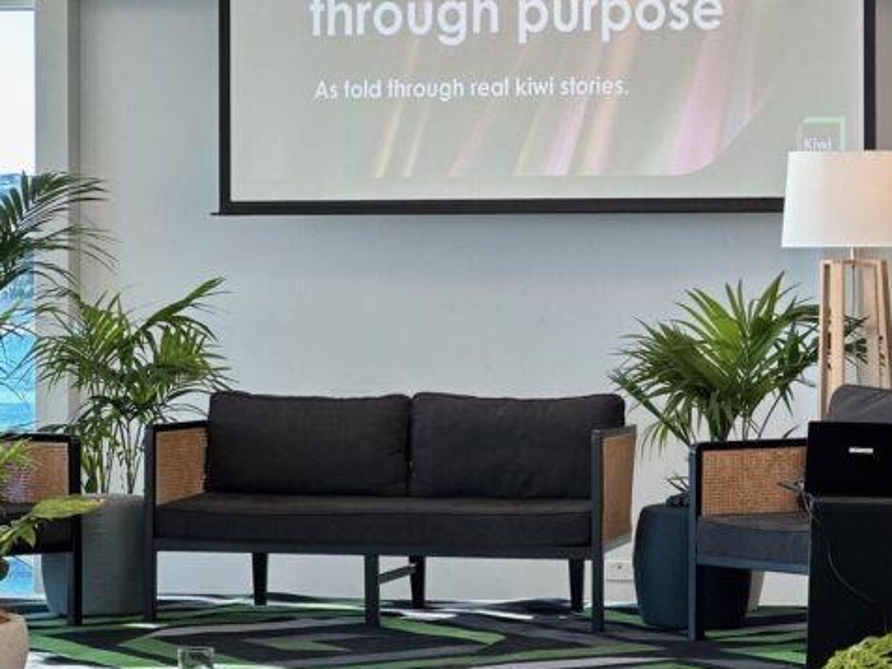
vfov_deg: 12.0
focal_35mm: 124
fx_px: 3196
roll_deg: -0.2
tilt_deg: -0.2
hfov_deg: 15.9
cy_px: 327
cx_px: 585
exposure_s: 1/82
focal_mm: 9
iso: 64
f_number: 2.8
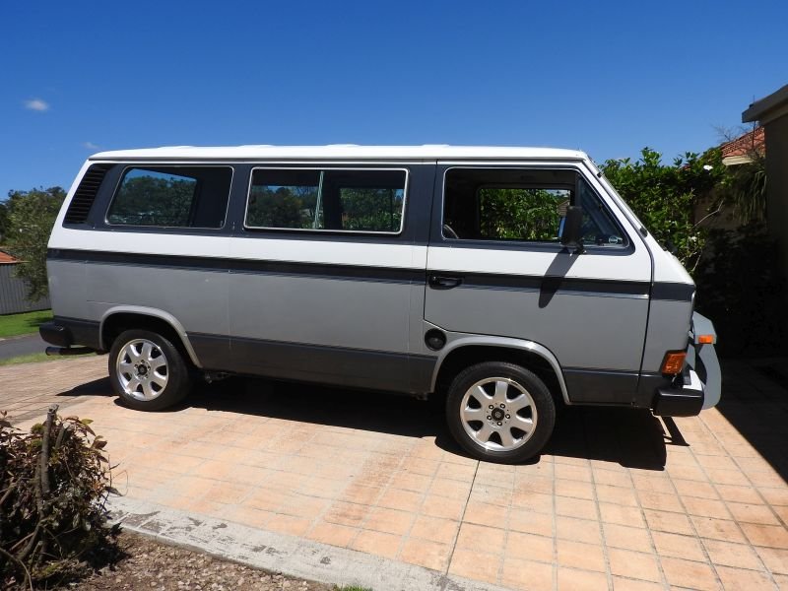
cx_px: 394
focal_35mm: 24
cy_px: 296
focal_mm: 4.3
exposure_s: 1/1600
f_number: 3.8
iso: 100
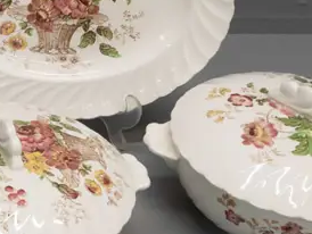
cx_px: -124
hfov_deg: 16.3
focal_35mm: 112
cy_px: 60
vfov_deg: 13.2
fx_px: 1010
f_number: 5.6
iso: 3200
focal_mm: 15
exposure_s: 1/400
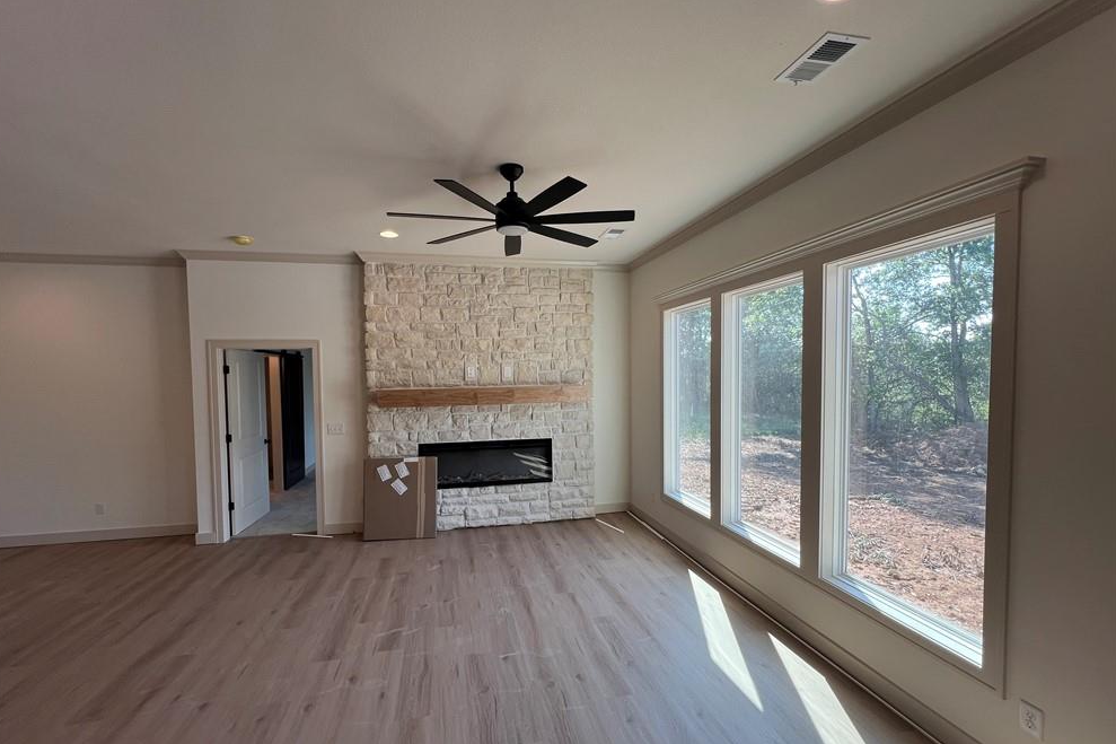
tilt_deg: -2.7
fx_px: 434
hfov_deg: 104.2
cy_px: 394
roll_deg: +0.9
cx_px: 543
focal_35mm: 14
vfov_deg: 81.1
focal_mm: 1.57
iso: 32
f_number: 1.8
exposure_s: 1/120
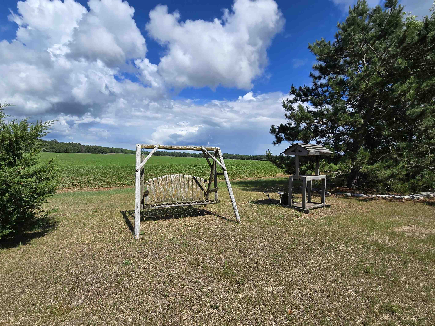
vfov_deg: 85.5
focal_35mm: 14
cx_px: 213
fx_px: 176
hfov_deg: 102.1
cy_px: 174
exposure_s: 1/3117
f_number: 2.2
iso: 50
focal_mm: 2.2
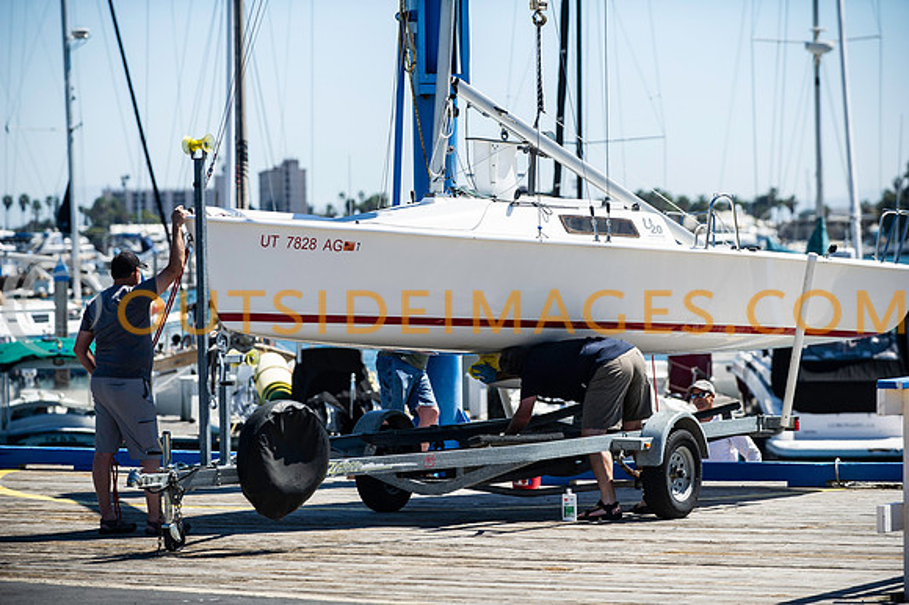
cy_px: 302
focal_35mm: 155
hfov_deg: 13.3
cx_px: 454
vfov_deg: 8.8
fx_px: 3911
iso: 320
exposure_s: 1/3200
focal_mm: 155
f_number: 4
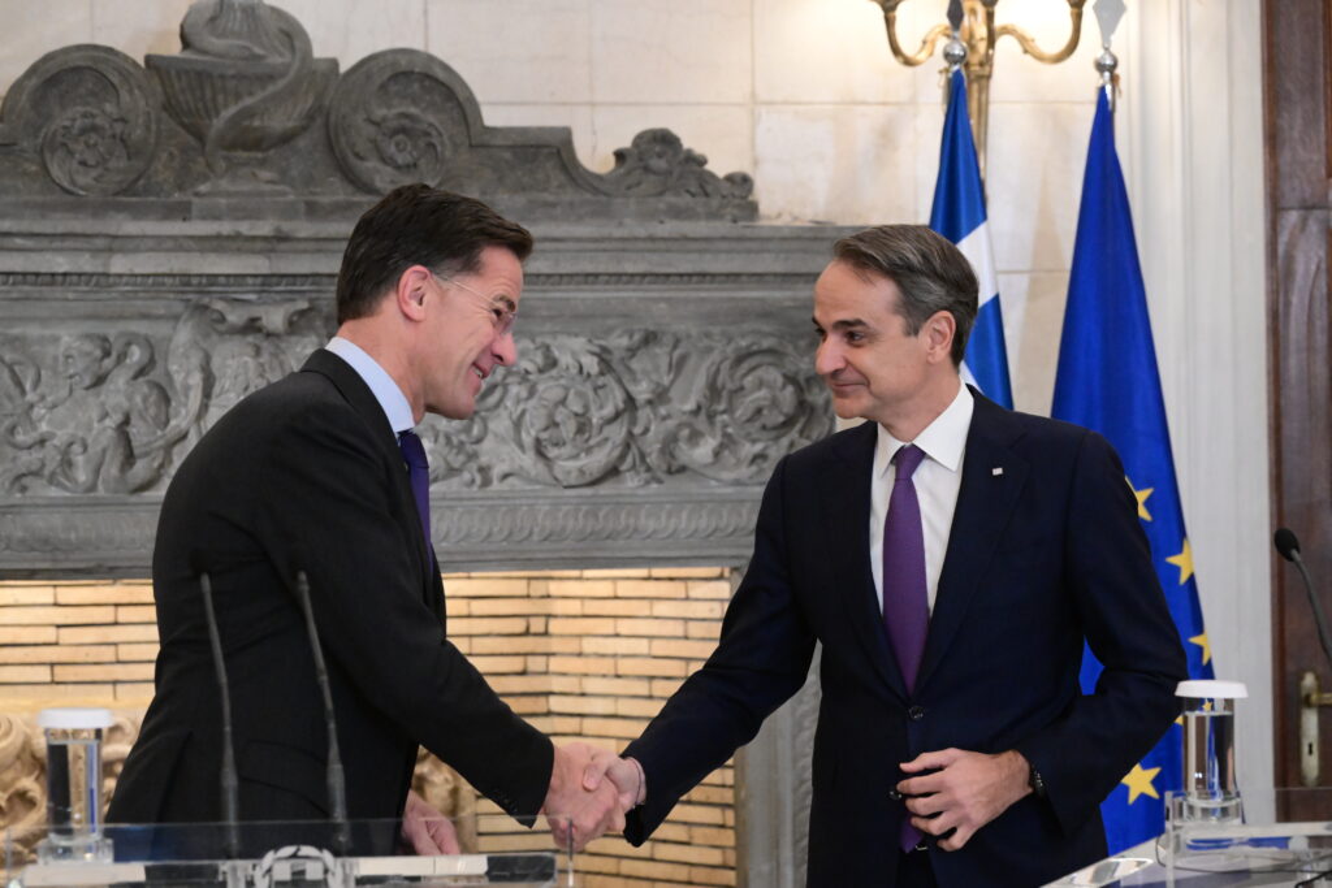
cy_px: 444
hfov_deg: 17.1
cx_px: 666
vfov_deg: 11.4
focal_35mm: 120
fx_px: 4440
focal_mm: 120
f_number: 5.6
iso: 10000
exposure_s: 1/320
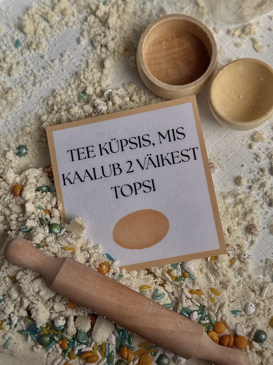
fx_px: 526
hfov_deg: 29.1
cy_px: 187
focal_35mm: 50
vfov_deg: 38.2
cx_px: 139
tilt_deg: -77.5
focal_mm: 6.76
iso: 50
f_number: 1.78
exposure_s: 1/121
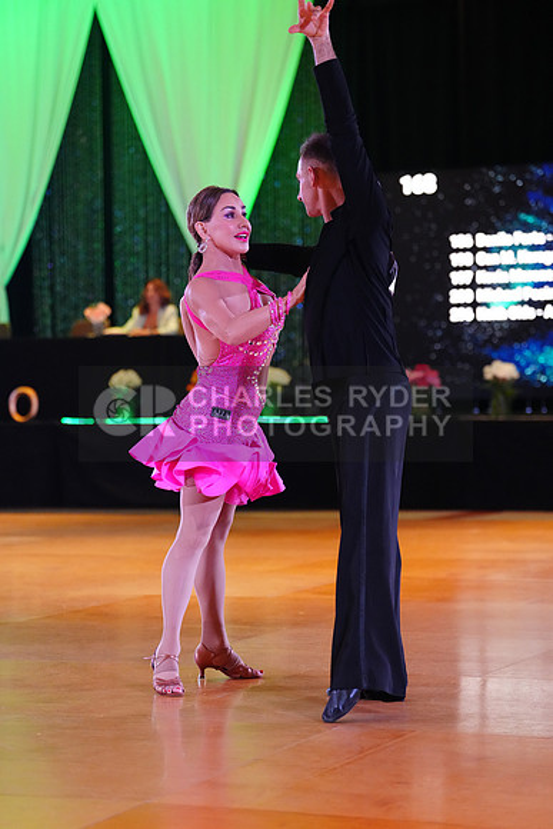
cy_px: 414
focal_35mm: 97
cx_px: 276
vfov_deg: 21.0
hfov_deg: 14.1
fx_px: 2234
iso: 5000
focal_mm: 97
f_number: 2.8
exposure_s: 1/400
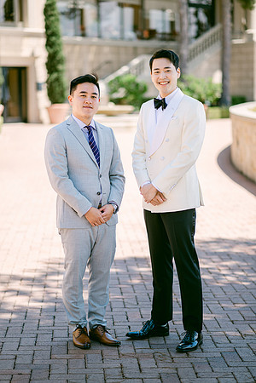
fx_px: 907
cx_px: 128
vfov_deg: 23.9
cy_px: 192
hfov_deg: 16.1
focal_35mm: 85
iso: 64
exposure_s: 1/1600
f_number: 1.8
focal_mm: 85
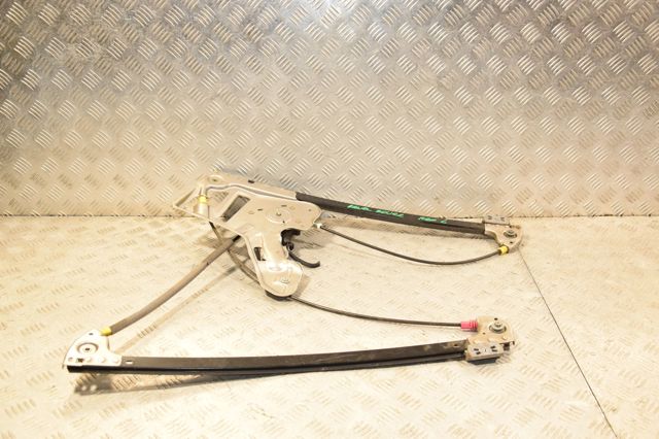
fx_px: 659
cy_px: 220
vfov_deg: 36.8
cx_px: 330
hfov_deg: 53.2
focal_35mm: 36
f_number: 5
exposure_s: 1/200
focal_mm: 24
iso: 800
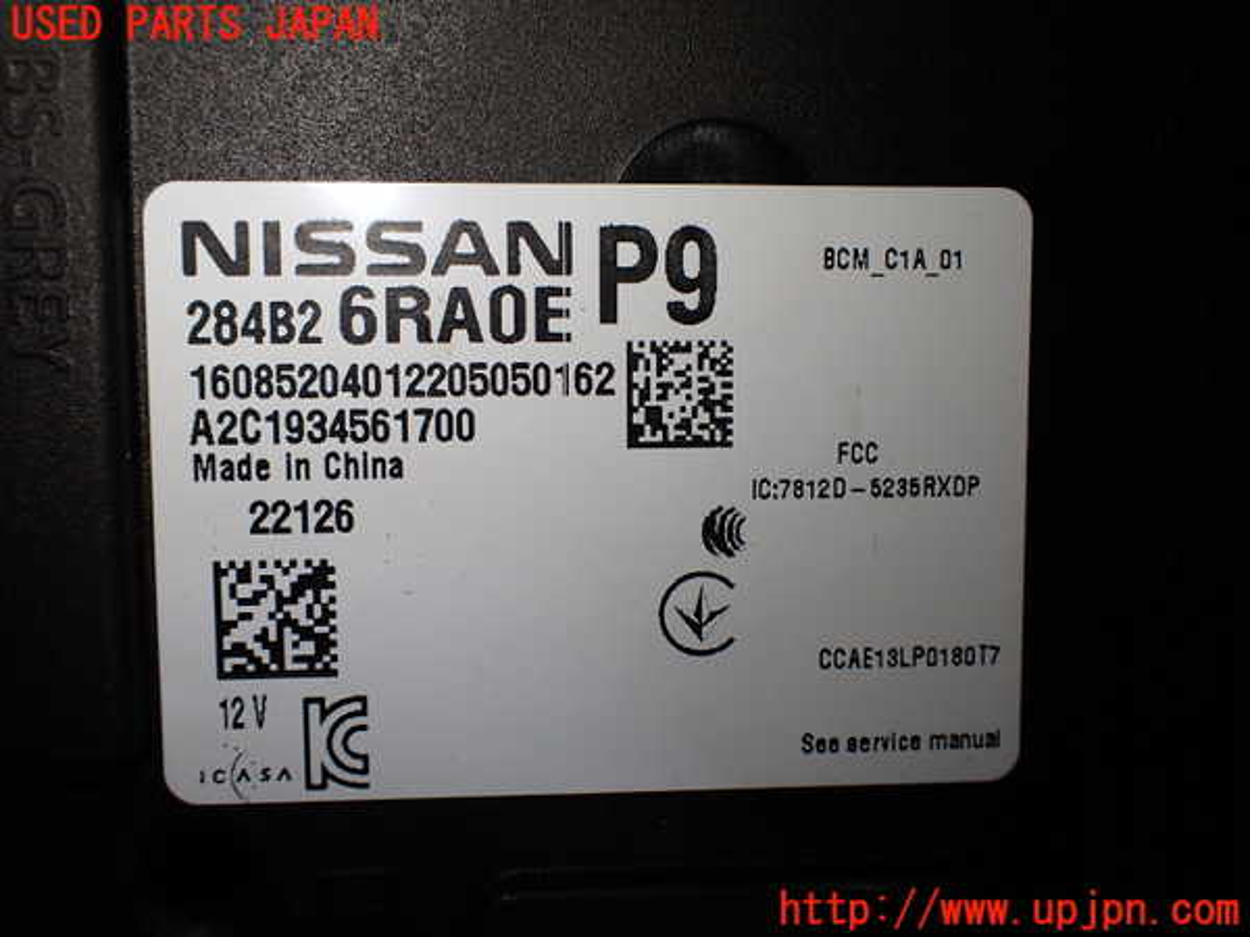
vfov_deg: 46.8
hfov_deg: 60.0
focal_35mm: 30
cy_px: 468
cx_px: 625
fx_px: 1083
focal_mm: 5.4
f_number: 3.2
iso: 100
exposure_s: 1/125
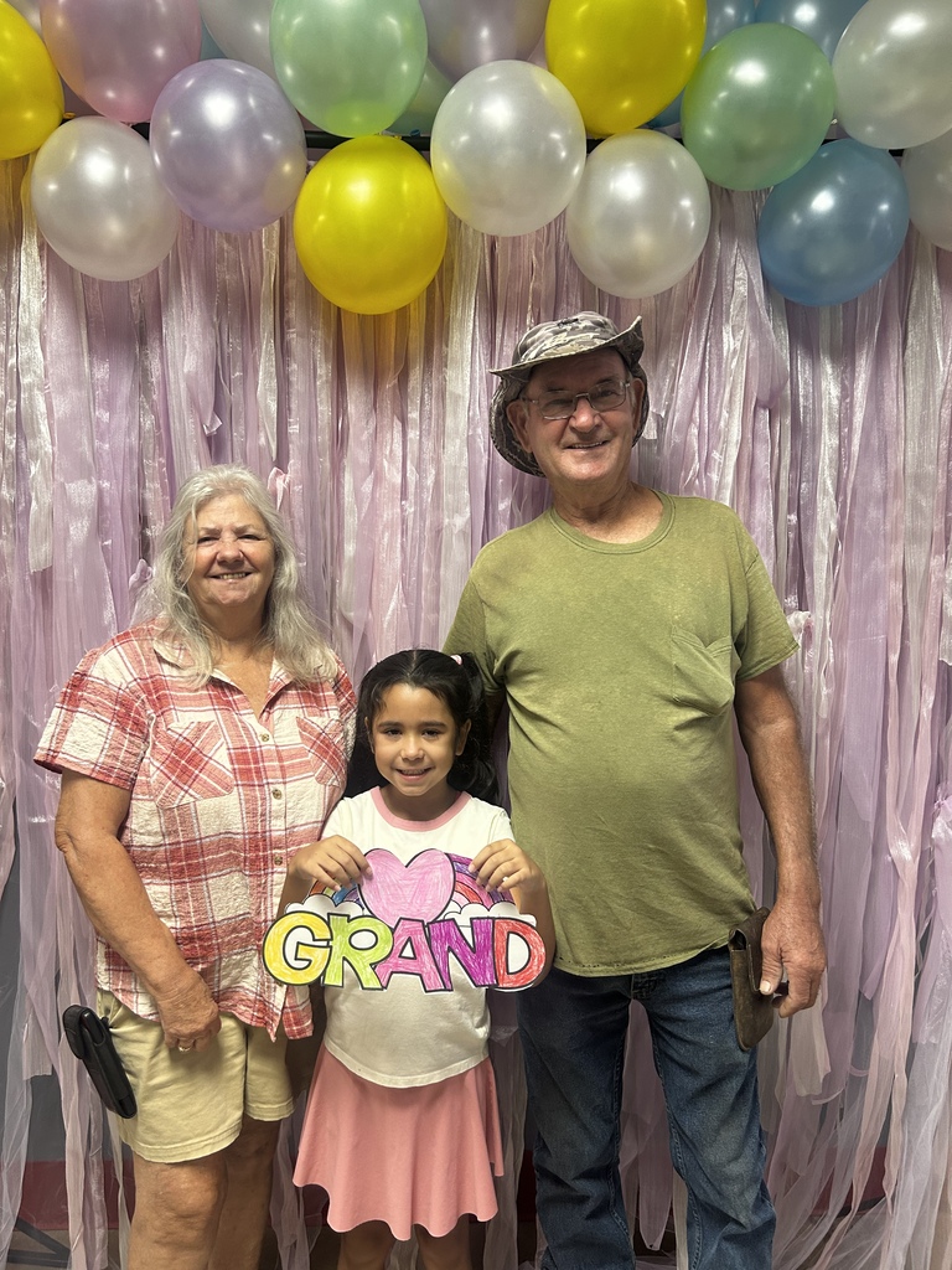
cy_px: 635
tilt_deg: -3.8
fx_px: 953
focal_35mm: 26
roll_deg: +0.0
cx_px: 476
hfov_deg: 53.1
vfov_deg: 67.3
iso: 160
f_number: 1.5
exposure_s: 1/60
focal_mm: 5.7
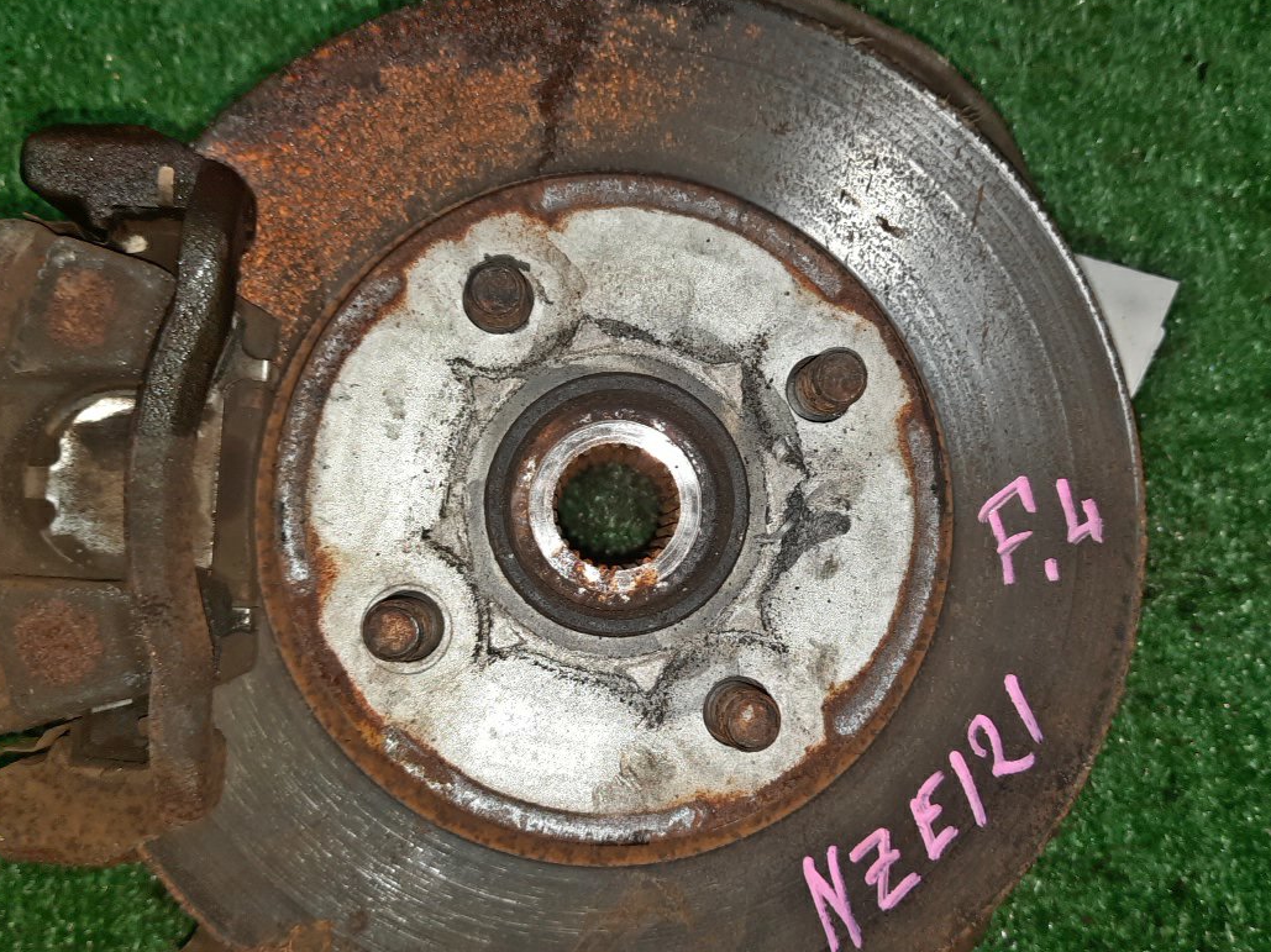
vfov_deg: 40.7
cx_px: 677
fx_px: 1285
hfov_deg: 52.6
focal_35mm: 35
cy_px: 493
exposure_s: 1/50
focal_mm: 4.6
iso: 272
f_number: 2
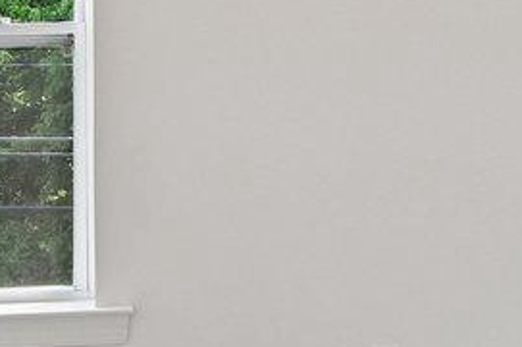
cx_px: 408
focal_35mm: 121
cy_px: -9
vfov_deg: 11.2
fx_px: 1752
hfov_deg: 16.8
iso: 800
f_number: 8
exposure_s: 1/80
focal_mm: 16
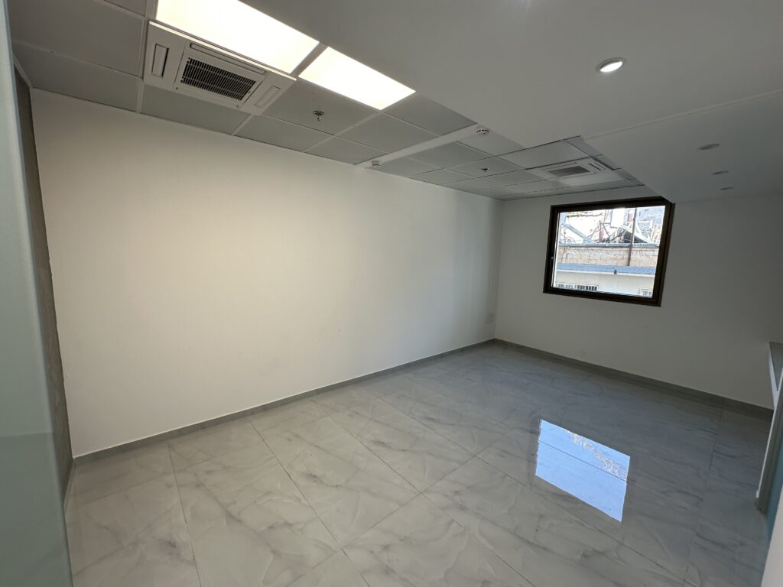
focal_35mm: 14
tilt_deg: -7.9
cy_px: 294
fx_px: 317
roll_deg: -1.4
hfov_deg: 102.1
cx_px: 392
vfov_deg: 85.7
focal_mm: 2.22
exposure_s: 1/99
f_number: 2.2
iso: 50
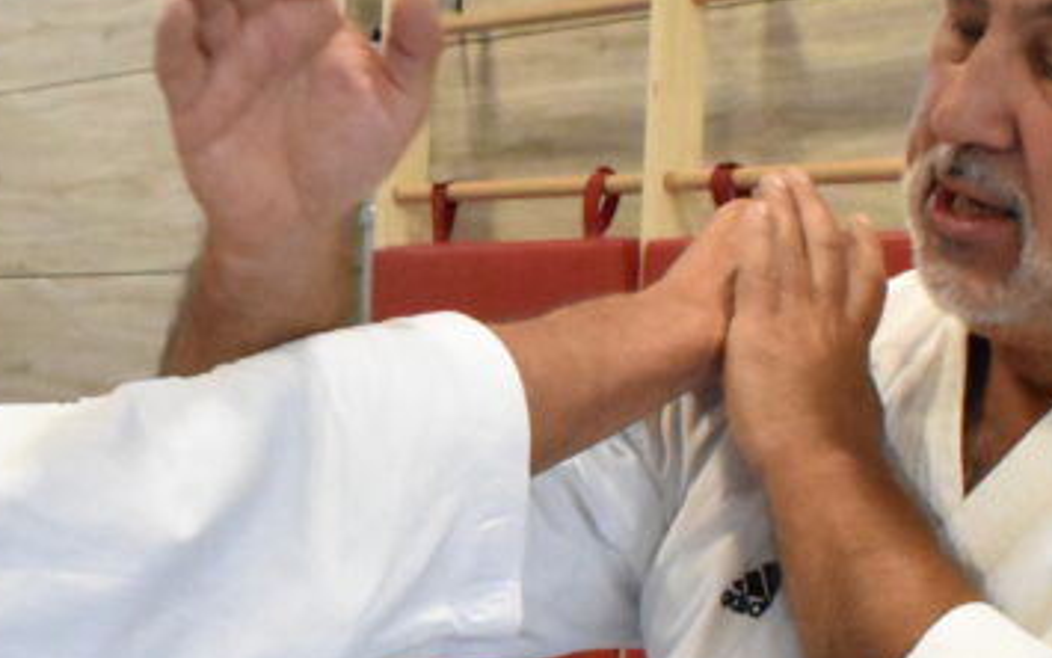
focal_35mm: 93
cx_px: 216
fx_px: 2667
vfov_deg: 13.9
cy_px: 578
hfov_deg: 22.0
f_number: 13
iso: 10000
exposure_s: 1/160
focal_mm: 18
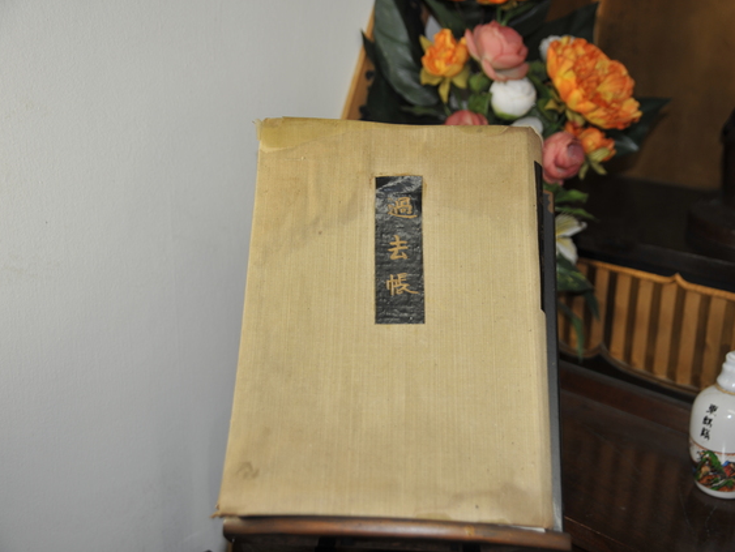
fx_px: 1020
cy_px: 276
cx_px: 401
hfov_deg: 39.6
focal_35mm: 48
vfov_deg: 30.3
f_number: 3.5
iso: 200
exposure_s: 1/60
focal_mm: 44
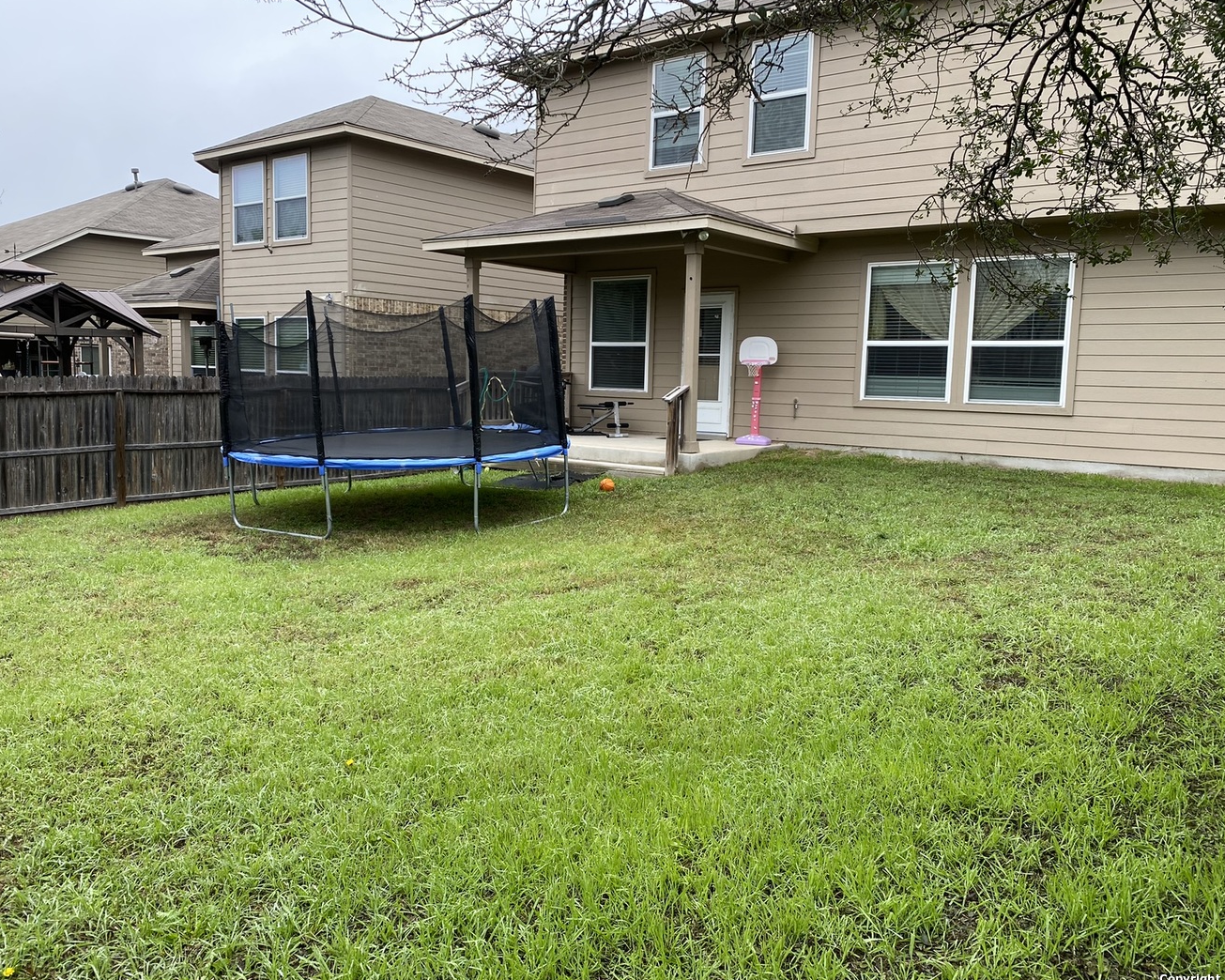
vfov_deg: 51.5
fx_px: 1015
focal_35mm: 28
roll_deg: -1.8
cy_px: 494
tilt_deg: -6.5
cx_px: 584
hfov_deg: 62.2
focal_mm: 4.25
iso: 32
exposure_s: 1/296
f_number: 1.8
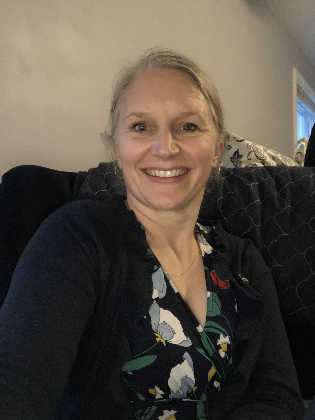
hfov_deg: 44.2
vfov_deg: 56.8
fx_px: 388
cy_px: 210
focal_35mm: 32
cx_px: 158
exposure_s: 1/24
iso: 250
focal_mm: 2.87
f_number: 2.2
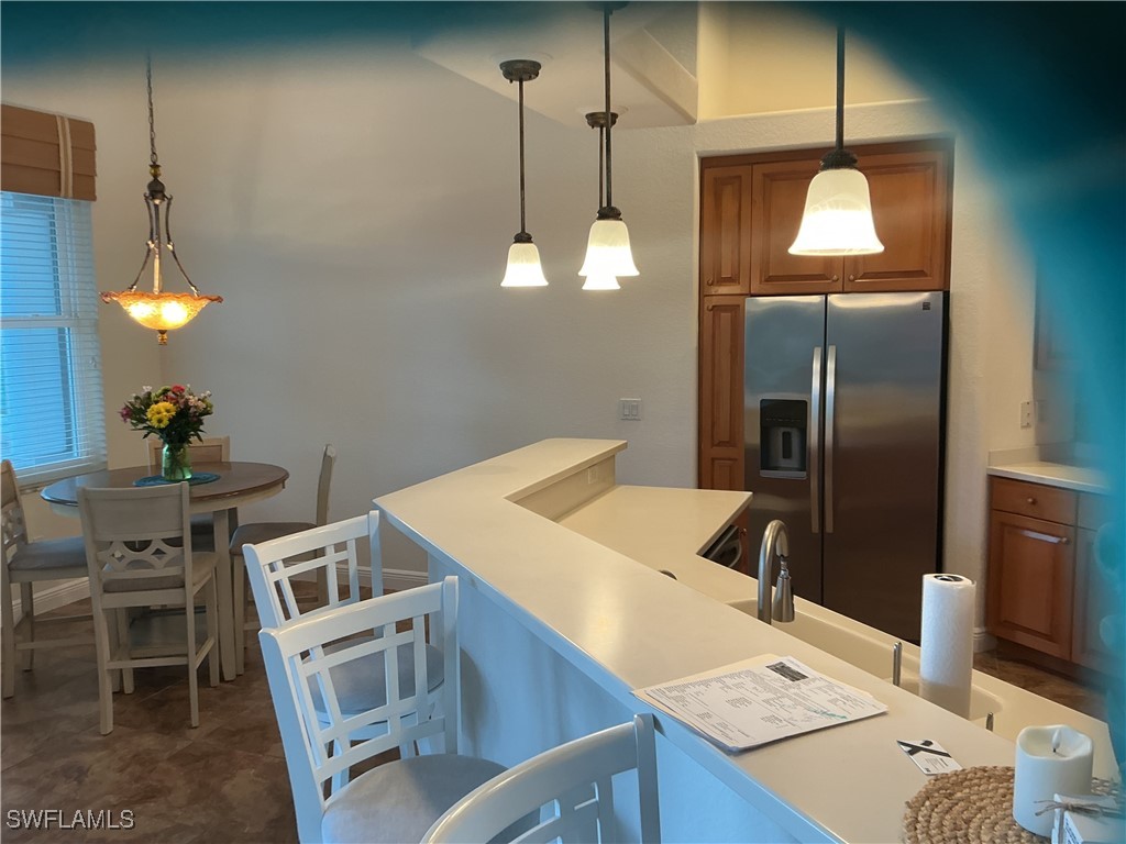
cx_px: 563
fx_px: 943
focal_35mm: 29
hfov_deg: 61.7
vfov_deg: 48.2
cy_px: 422
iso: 64
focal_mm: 3
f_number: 1.8
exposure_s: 1/120
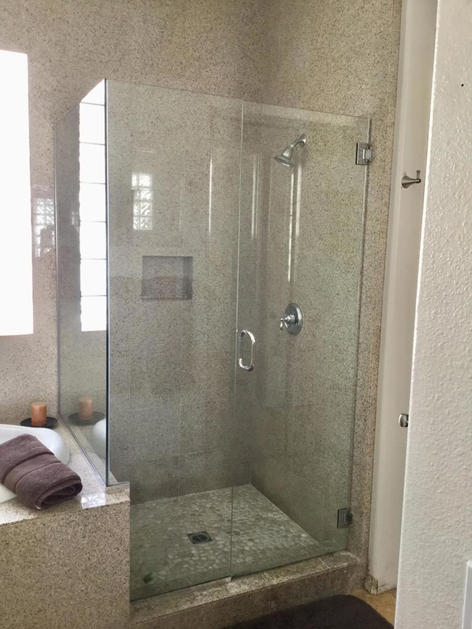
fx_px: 564
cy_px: 314
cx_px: 236
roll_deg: +0.4
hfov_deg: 45.4
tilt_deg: -7.1
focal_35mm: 31
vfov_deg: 58.4
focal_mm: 3.3
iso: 64
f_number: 2.4
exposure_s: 1/30
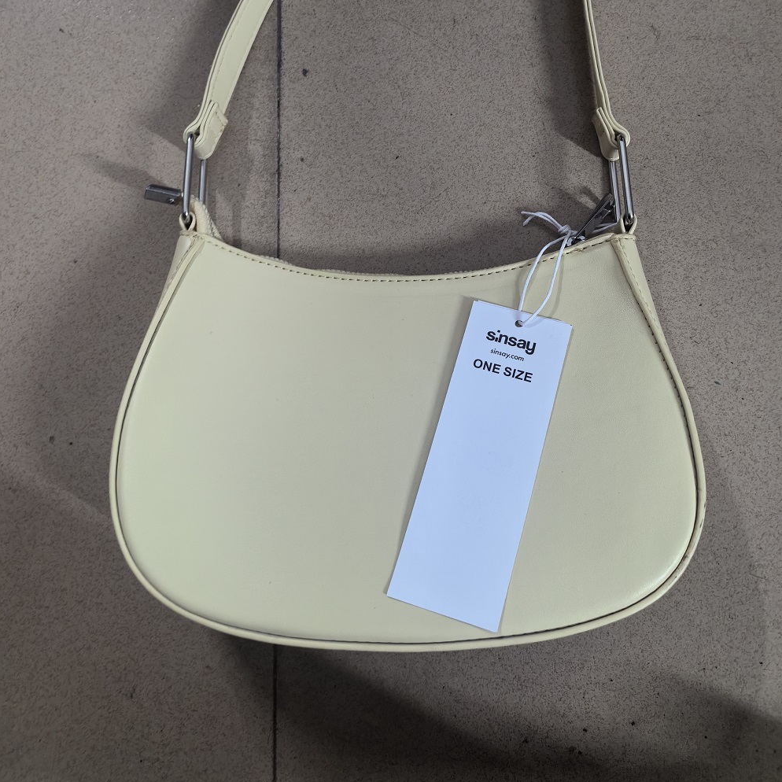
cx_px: 391
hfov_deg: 51.1
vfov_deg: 50.3
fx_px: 818
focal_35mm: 32
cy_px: 272
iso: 250
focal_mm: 5.72
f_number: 2
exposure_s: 1/40
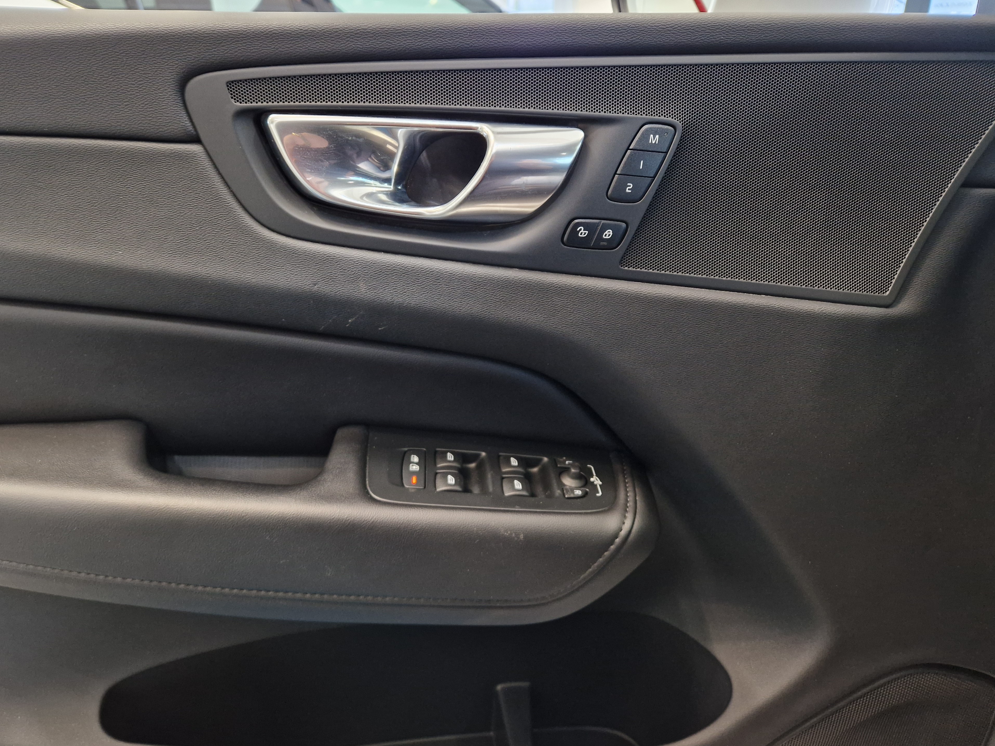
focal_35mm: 24
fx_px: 690
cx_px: 478
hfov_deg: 71.6
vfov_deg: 56.8
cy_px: 370
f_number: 1.8
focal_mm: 5.4
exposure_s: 1/100
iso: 320
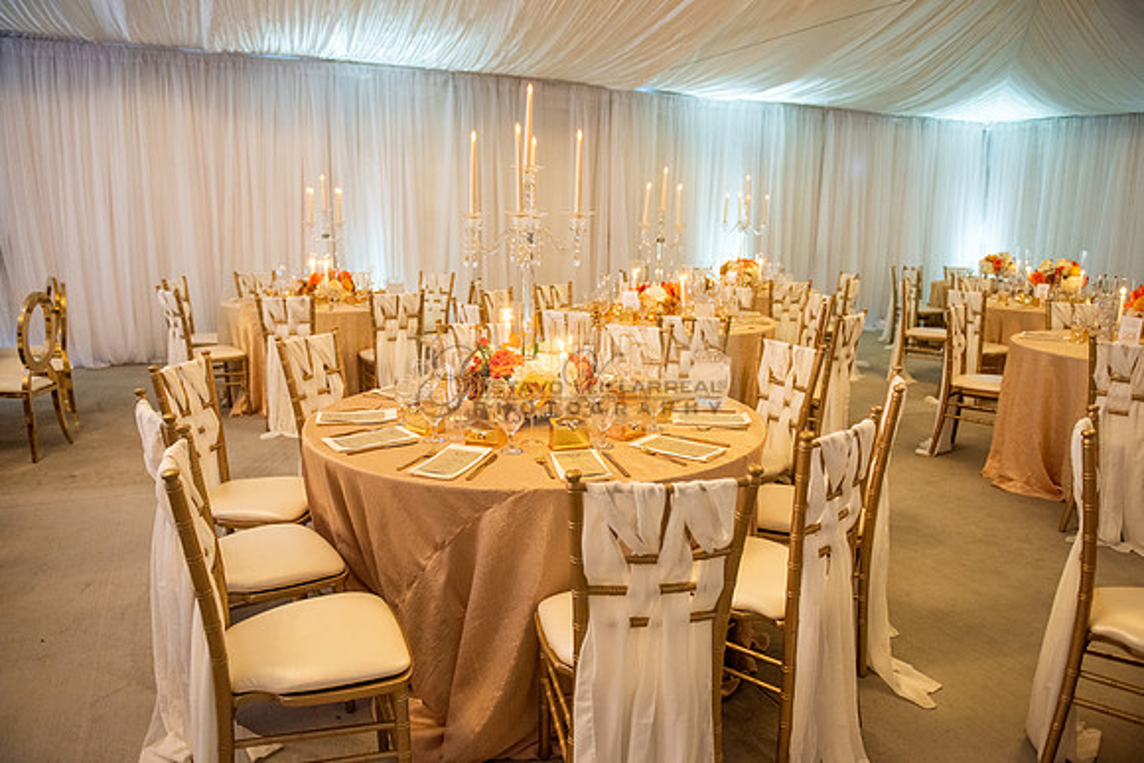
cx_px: 572
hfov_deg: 70.9
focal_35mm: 25
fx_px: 804
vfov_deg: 50.8
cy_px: 382
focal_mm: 24
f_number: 3.2
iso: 1600
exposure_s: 1/125
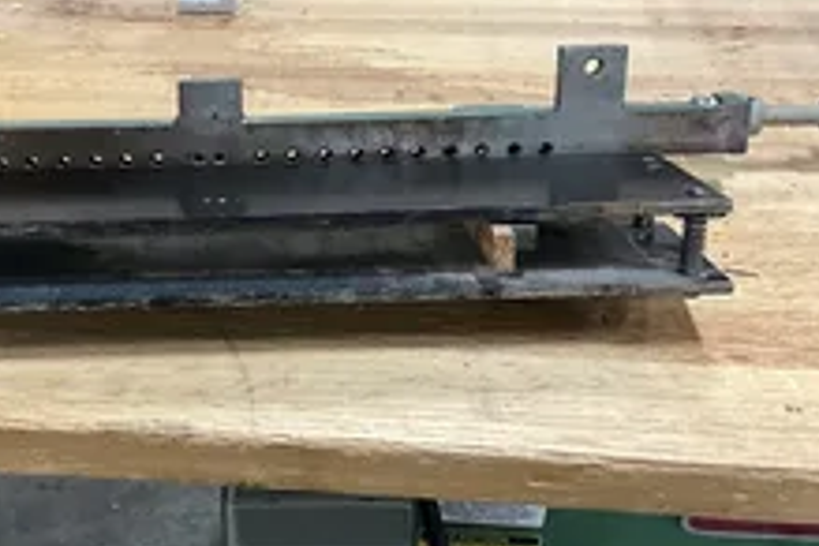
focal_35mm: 55
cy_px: 292
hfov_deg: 35.7
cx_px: 239
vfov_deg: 24.6
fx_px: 1251
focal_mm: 3
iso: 320
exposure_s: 1/43
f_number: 1.8
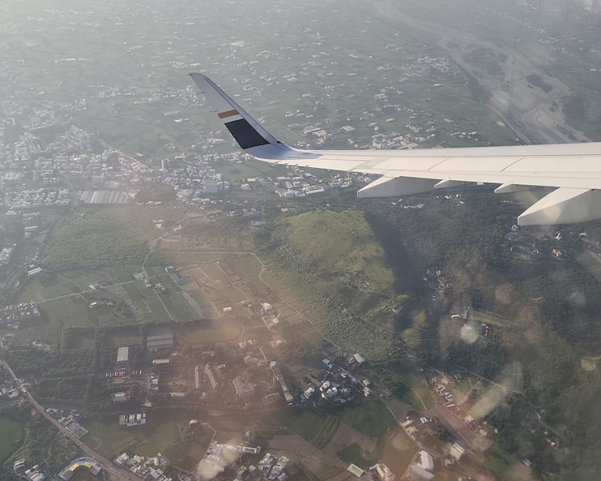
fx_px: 551
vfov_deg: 46.9
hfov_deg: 57.2
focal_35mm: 31
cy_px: 281
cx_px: 300
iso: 50
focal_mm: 6.07
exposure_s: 1/753
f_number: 1.7
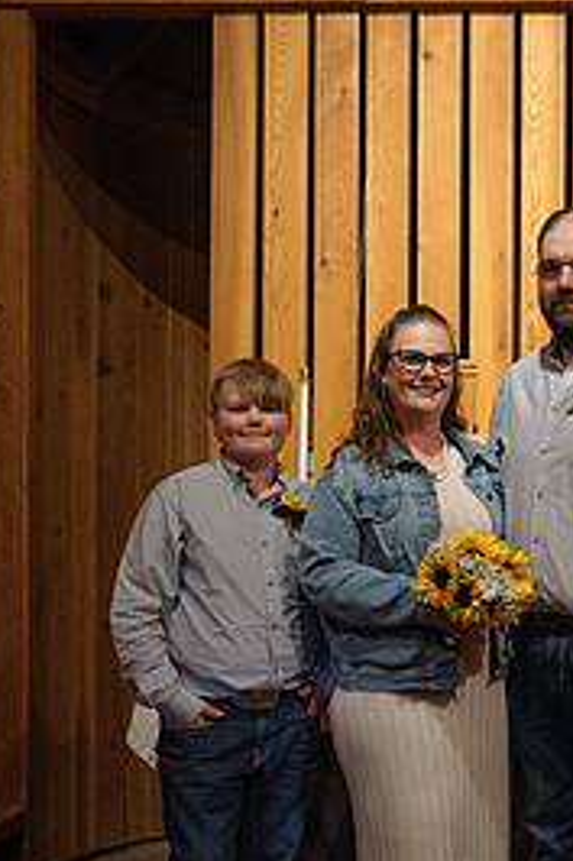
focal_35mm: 61
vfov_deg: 32.7
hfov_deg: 22.0
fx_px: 1458
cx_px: 440
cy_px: 566
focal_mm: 36
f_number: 4
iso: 800
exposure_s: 1/125
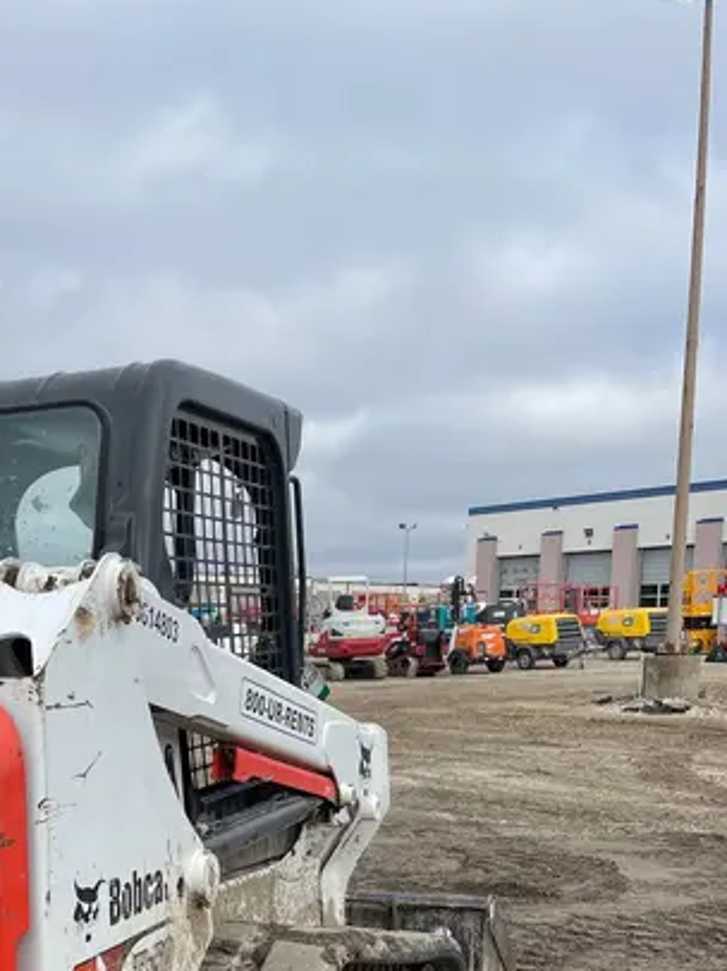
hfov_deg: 29.7
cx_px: 84
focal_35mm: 47
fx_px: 1318
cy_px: 769
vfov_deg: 39.0
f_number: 1.6
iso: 32
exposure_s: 1/2959
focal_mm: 4.2
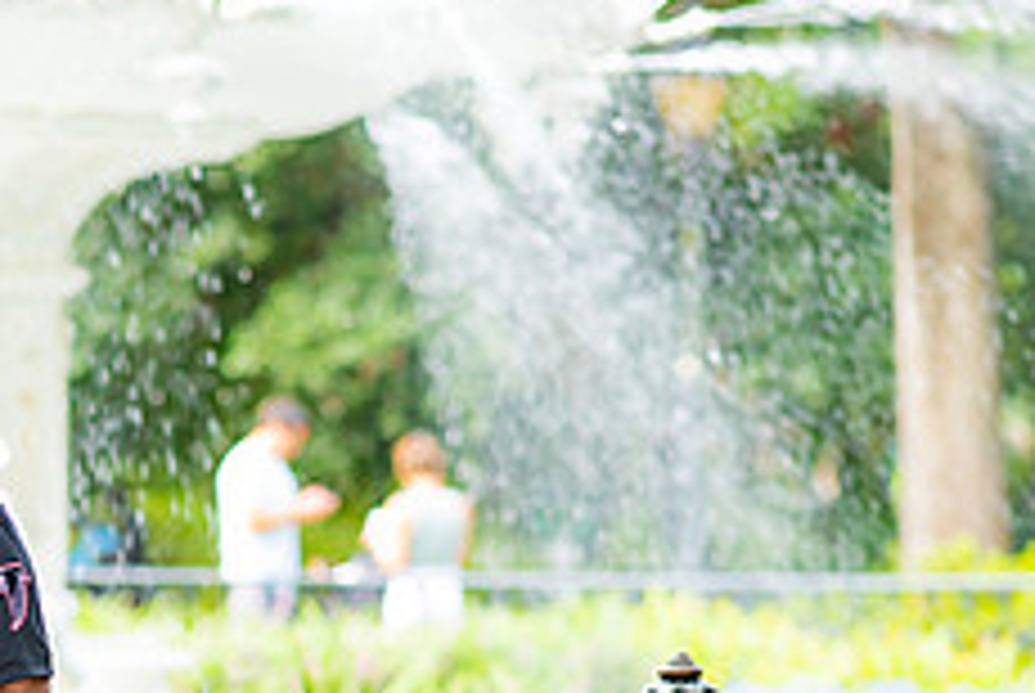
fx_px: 7859
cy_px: 803
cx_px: 36
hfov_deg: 7.5
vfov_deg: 5.0
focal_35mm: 273
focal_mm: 105
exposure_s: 1/200
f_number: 2.2
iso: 100
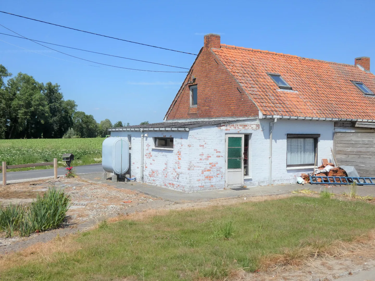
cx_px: 188
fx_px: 412
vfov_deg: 37.7
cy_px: 140
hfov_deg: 49.0
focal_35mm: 38
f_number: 4.5
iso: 80
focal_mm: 6.8
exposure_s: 1/800
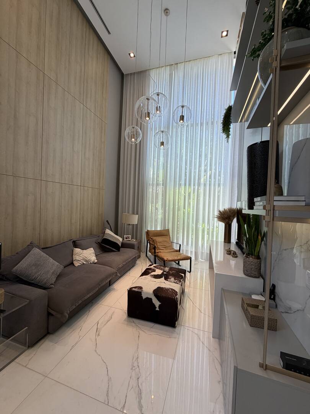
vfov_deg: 102.1
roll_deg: -2.3
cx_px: 155
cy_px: 207
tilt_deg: -0.4
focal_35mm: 14
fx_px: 167
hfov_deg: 85.7
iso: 64
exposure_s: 1/120
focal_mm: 2.22
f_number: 2.2
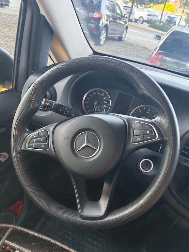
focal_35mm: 28
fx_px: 204
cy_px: 124
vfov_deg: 63.4
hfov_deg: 49.8
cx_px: 96
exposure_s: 1/100
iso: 400
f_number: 1.9
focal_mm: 6.12
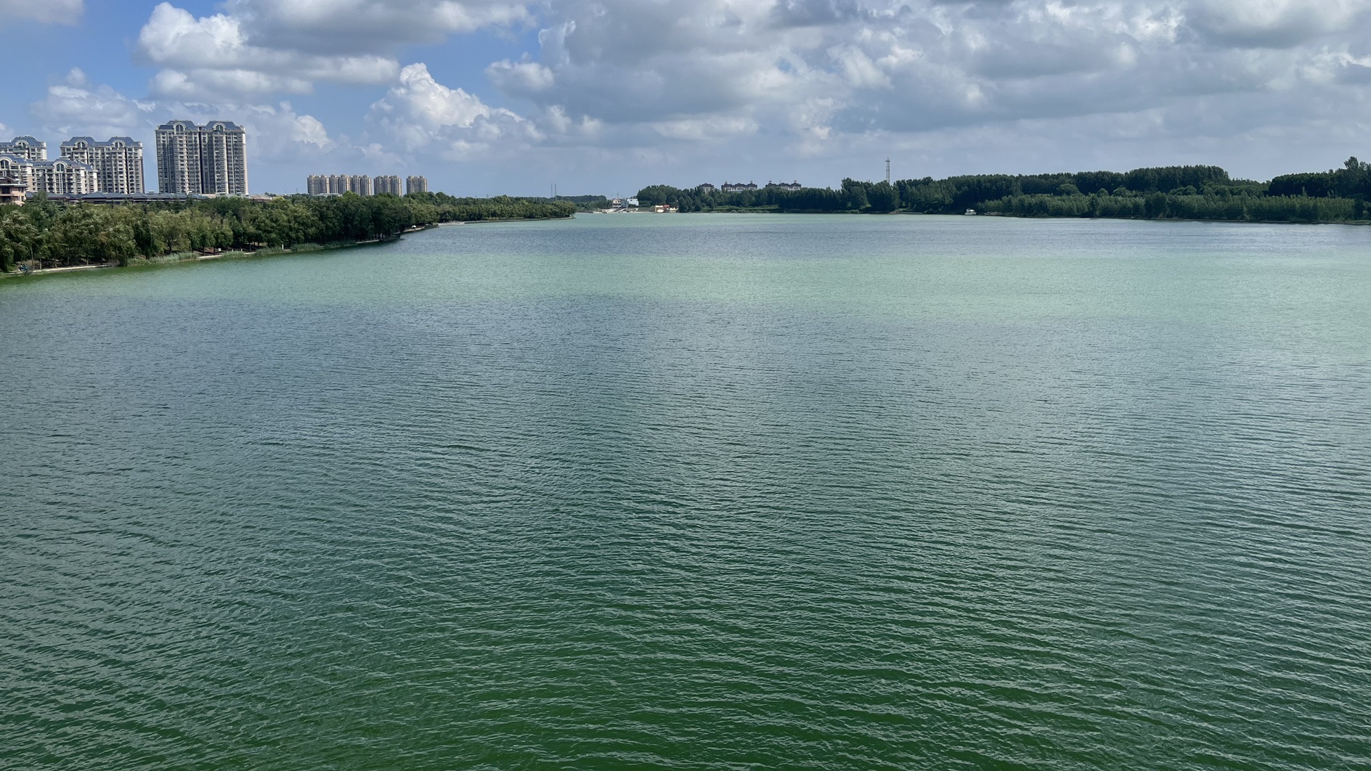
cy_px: 314
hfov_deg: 64.3
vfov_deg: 38.8
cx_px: 719
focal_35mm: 30
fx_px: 1091
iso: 50
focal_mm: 5.1
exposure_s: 1/3876
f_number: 1.6
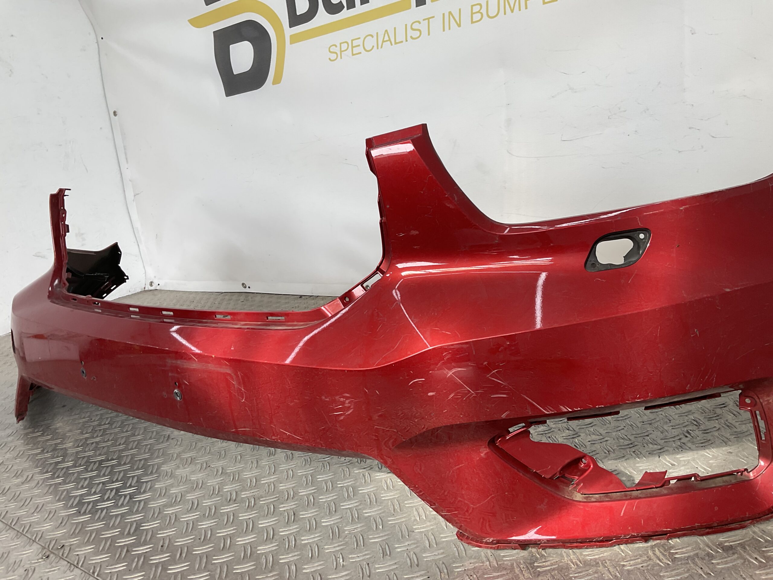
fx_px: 648
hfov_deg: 61.7
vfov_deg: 48.2
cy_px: 290
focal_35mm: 29
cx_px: 386
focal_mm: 3
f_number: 1.8
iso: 16
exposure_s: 1/198
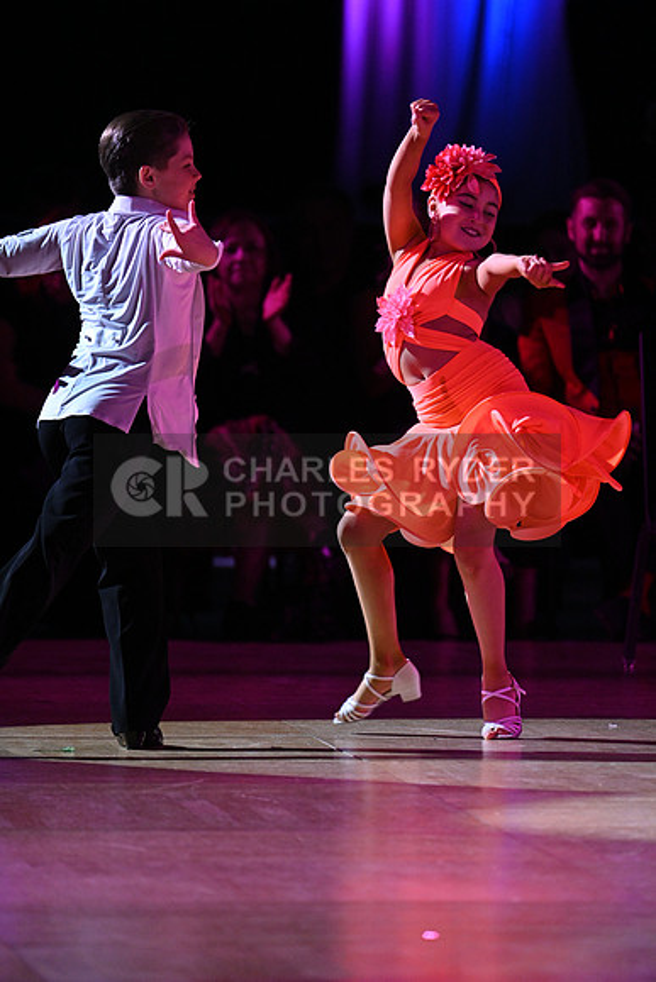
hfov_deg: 3.4
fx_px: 10926
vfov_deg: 5.2
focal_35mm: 400
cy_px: 491
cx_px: 328
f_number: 5.6
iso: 3200
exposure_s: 1/320
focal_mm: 400
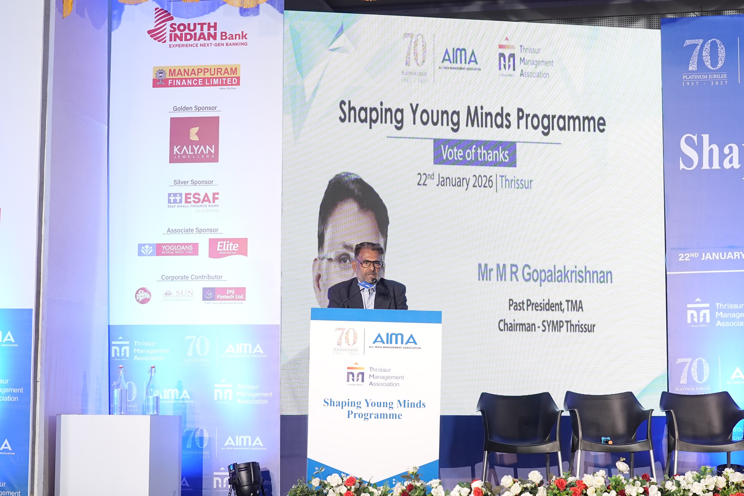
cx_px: 372
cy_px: 248
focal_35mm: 75
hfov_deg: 27.0
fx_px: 1550
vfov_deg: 18.2
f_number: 5
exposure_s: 1/160
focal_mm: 50
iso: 1250
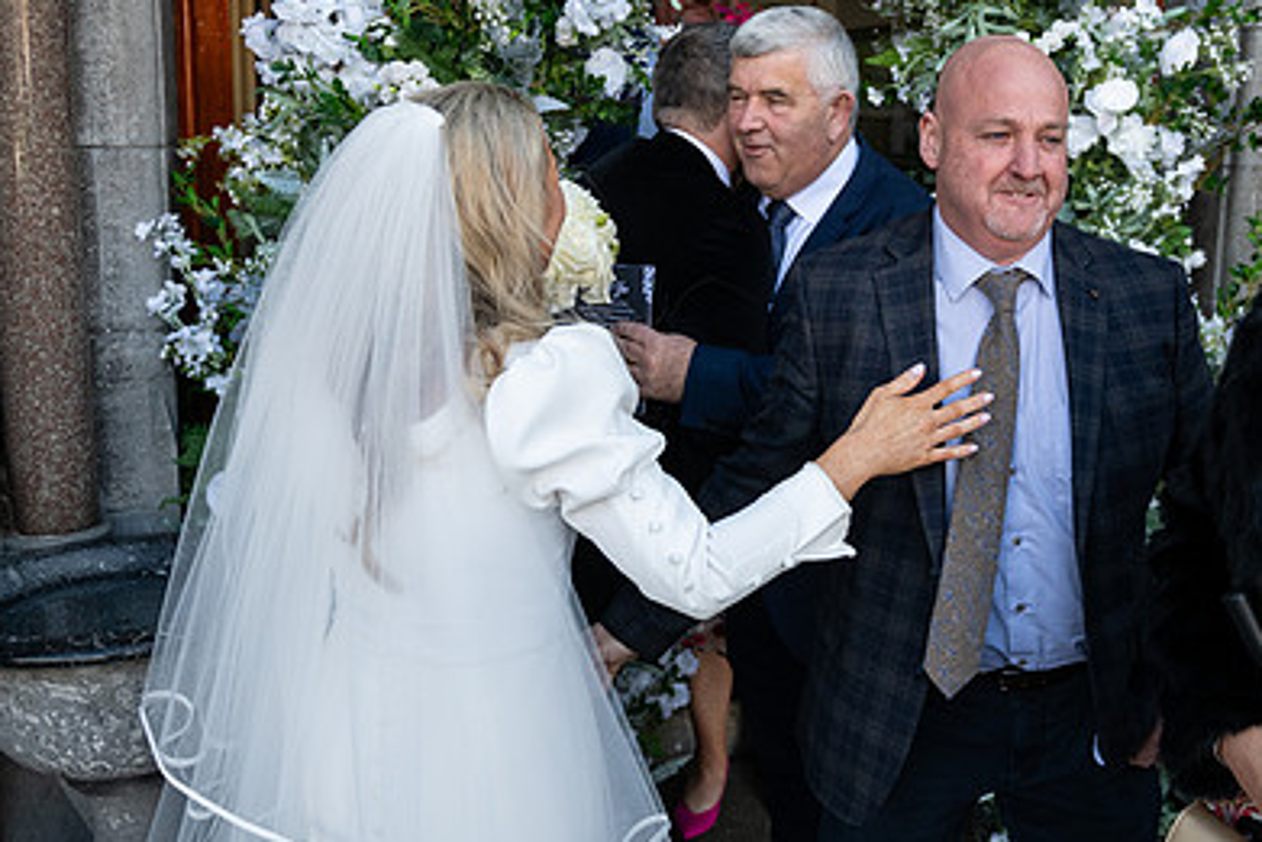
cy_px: 366
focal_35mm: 40
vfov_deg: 33.4
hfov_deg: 47.4
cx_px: 871
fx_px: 1403
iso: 500
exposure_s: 1/1250
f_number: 3.5
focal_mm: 27
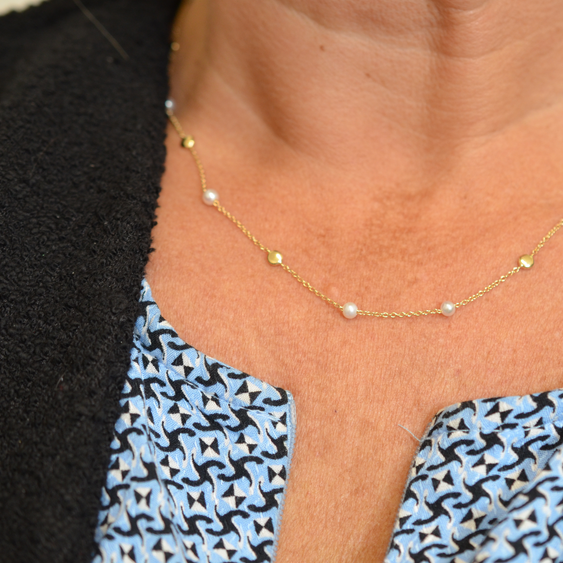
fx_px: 1509
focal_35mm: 82
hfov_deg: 21.0
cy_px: 268
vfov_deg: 21.1
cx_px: 390
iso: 450
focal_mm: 40
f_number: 4
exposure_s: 1/60
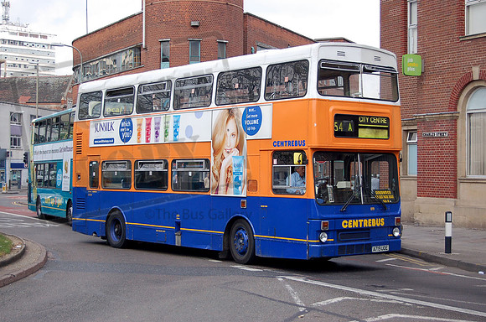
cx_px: 243
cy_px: 161
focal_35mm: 60
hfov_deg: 33.5
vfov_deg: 22.5
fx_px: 808
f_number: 5
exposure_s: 1/800
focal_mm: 40
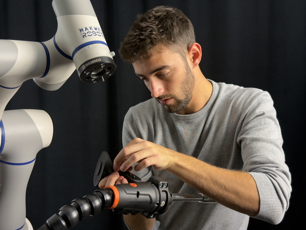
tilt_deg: +0.2
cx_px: 153
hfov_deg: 39.7
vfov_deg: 30.3
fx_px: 424
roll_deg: -0.1
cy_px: 115
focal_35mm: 48
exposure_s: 1/121
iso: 50
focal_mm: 6.76
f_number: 1.78
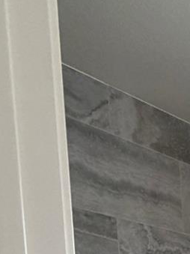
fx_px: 454
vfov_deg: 23.9
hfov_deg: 19.1
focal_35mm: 62
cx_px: 324
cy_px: 391
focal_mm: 2.22
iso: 320
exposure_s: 1/78
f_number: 2.2
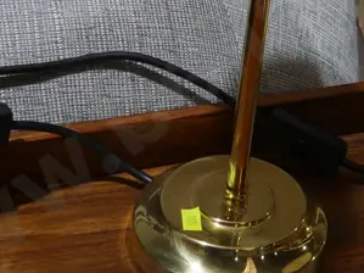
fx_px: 1009
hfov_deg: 19.7
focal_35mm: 96
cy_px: -66
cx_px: 383
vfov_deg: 14.8
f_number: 3.5
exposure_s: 1/80
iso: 200
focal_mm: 14
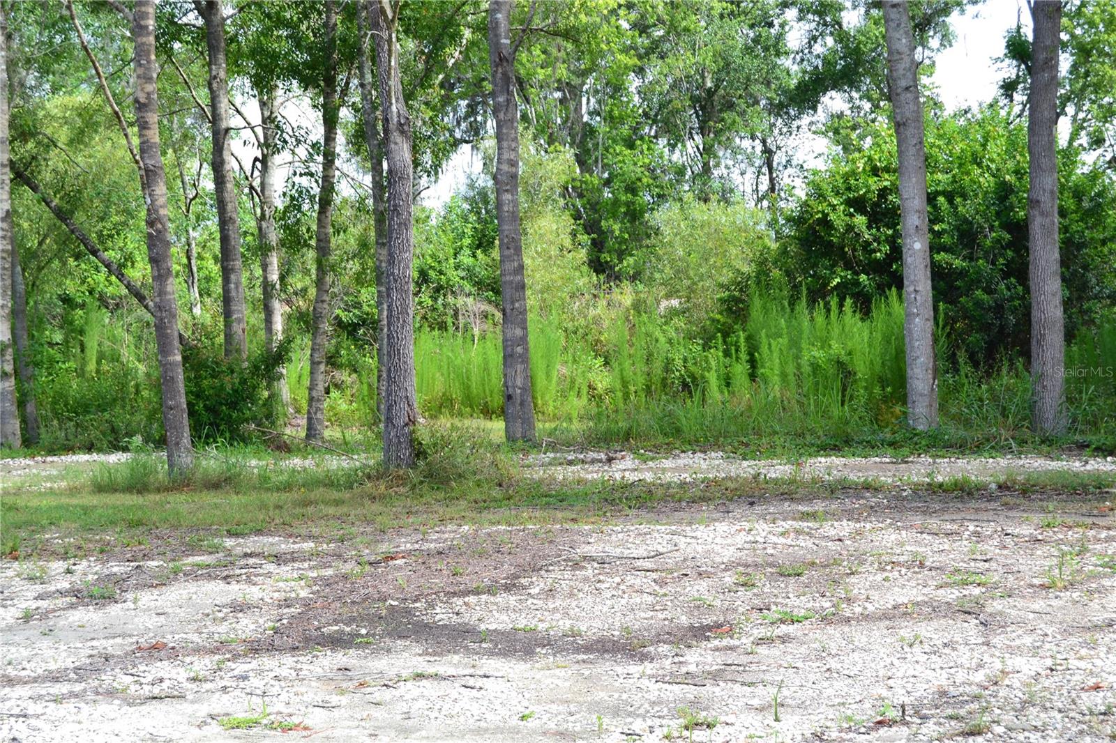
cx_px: 558
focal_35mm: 75
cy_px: 372
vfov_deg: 18.2
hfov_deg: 27.0
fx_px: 2324
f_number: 10
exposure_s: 1/200
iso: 400
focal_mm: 50
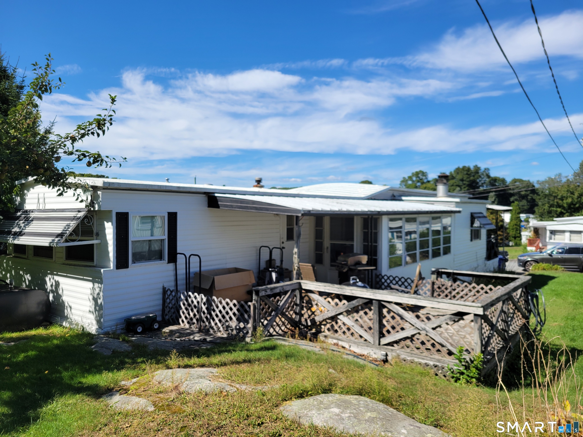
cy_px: 218
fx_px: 438
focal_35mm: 26
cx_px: 292
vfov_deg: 53.1
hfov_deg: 67.3
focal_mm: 5.4
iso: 40
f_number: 1.8
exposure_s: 1/2517
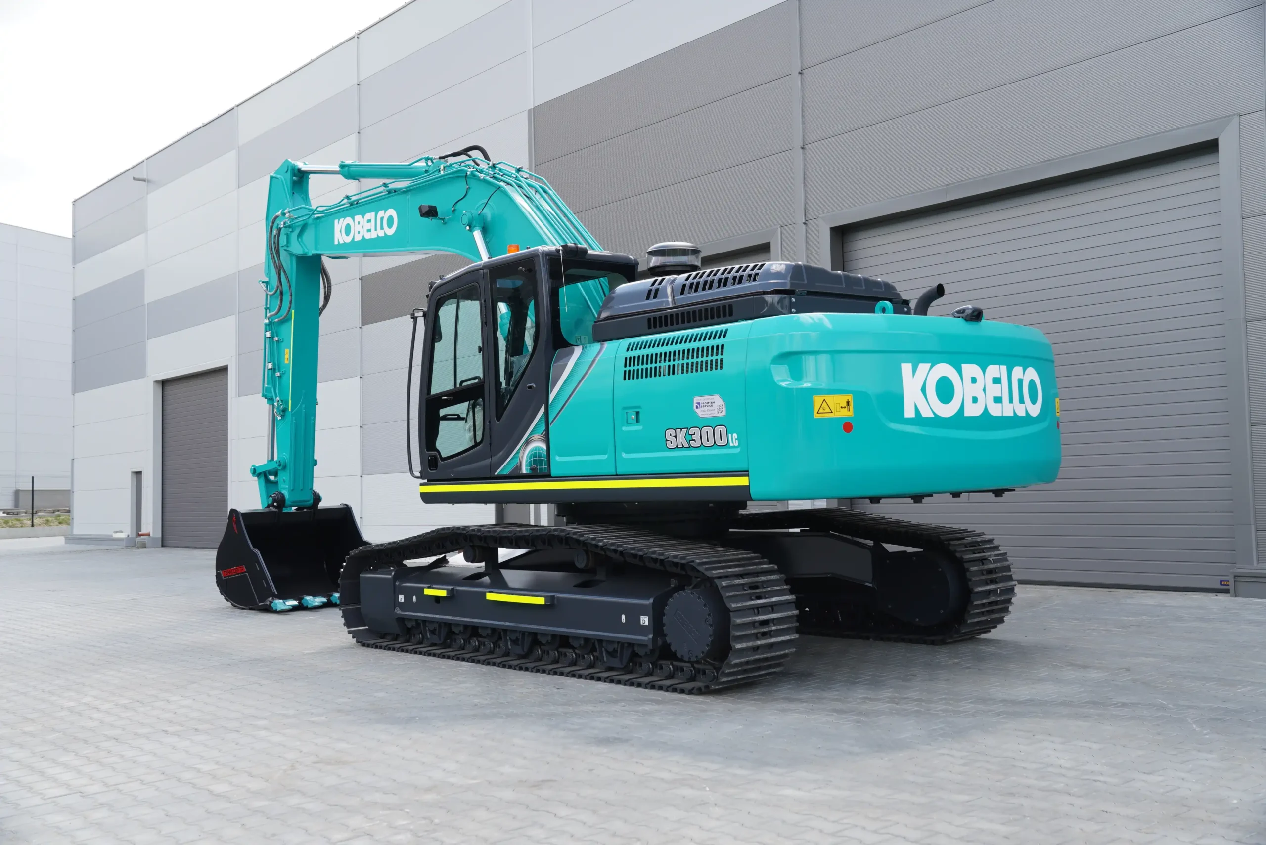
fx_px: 1267
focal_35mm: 36
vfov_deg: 36.9
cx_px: 633
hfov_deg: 53.1
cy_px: 422
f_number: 3.5
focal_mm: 24
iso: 100
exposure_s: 1/100
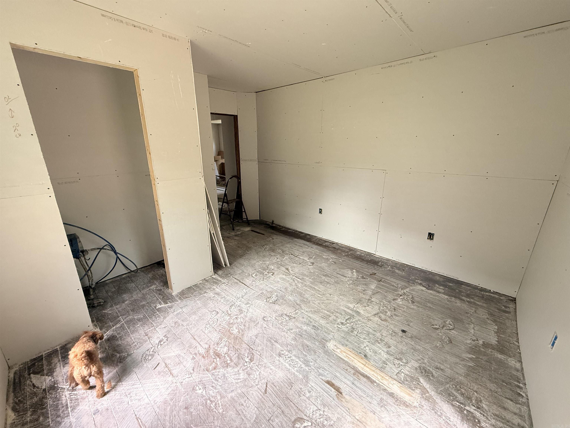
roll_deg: -0.6
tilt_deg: -16.7
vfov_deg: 85.7
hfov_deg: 102.1
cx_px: 285
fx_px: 231
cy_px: 214
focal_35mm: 14
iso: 400
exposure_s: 1/97
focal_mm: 2.22
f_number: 2.2
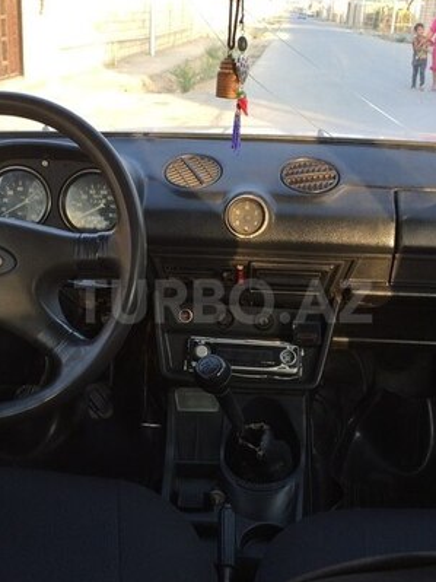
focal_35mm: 48
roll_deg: -2.0
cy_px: 301
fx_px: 807
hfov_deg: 30.2
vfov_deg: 39.7
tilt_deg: -18.0
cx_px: 223
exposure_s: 1/100
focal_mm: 4.15
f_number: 2.2
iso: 32
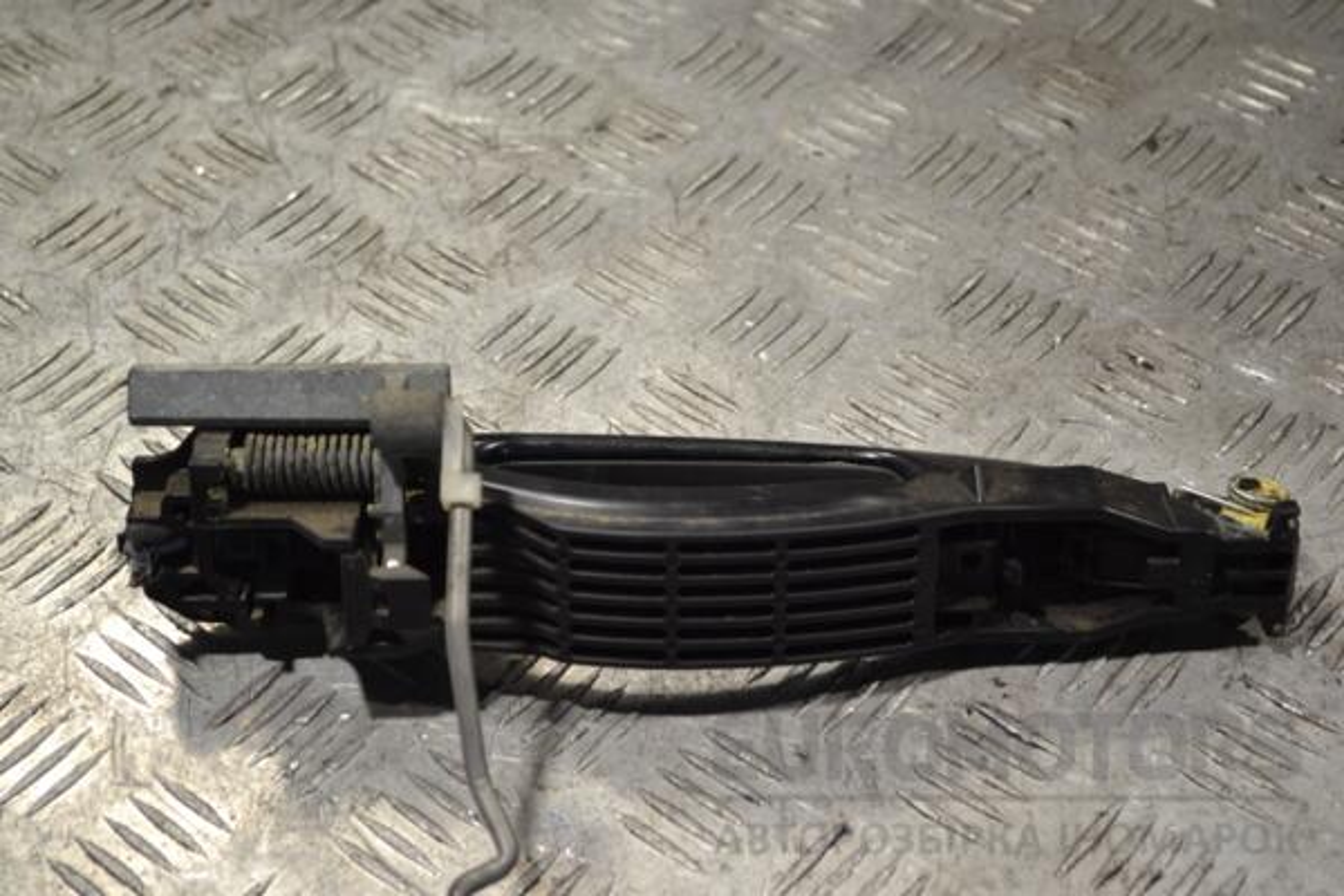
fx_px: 2464
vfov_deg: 20.6
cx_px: 672
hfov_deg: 30.5
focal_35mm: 66
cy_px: 448
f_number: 5.3
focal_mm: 44
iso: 200
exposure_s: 1/30
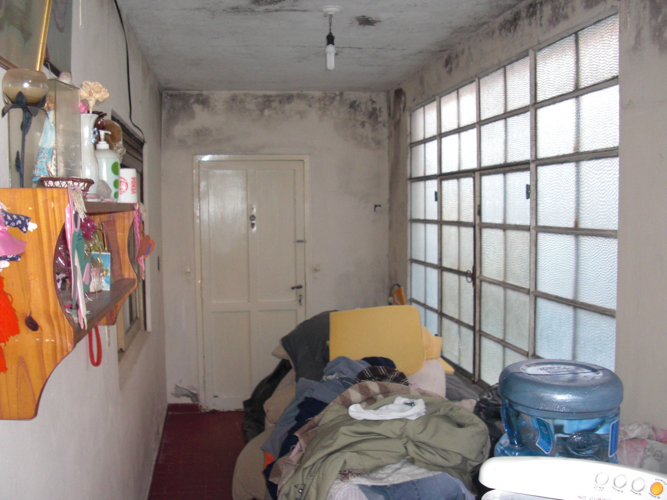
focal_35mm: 36
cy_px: 250
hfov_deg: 51.4
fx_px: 694
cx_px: 334
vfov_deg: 39.7
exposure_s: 1/60
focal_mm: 6.3
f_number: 2.8
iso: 200
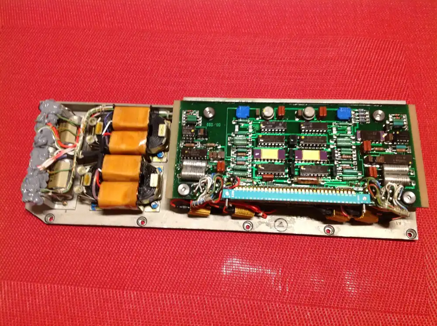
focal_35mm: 35
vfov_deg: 40.6
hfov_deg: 52.7
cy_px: 163
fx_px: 441
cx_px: 218
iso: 160
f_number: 2.4
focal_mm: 4.28
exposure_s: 1/15
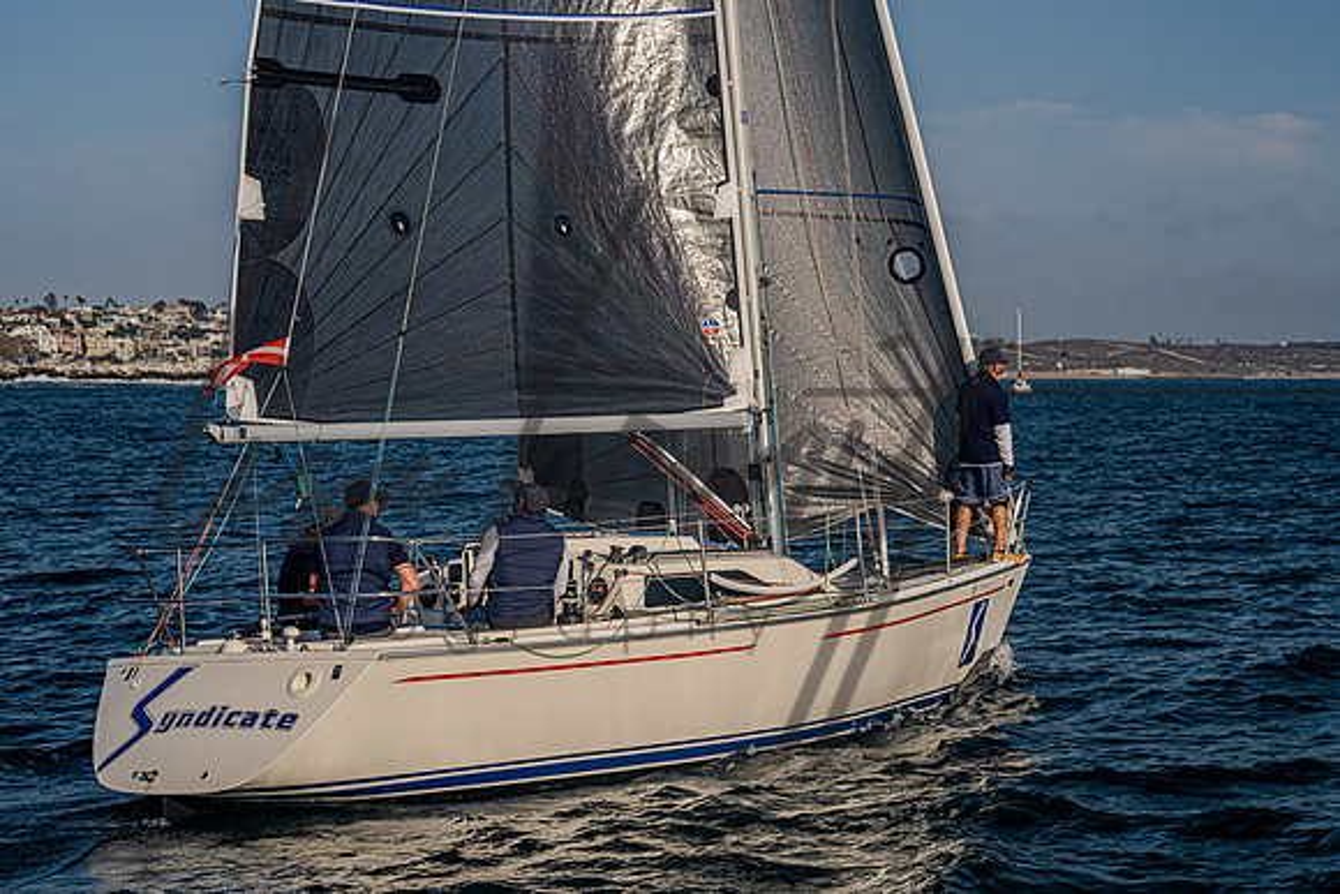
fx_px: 2830
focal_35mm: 76
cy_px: 323
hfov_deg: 26.6
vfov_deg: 17.9
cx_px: 818
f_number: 6.3
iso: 400
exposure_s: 1/1600
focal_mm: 56
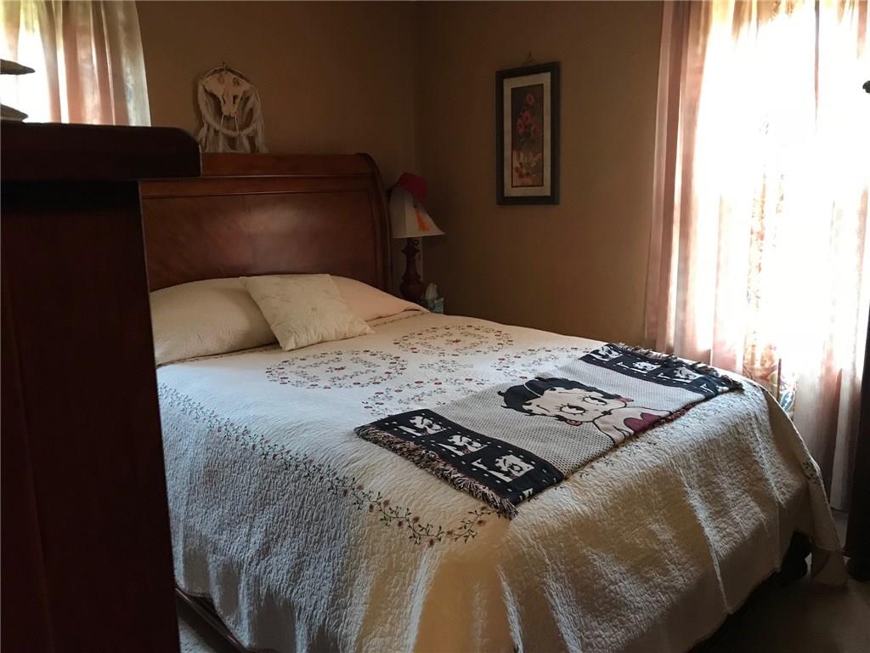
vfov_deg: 49.7
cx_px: 435
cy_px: 326
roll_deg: +1.1
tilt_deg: -10.8
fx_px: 704
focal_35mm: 28
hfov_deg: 63.4
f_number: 1.8
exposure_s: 1/15
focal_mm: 3.99
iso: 100
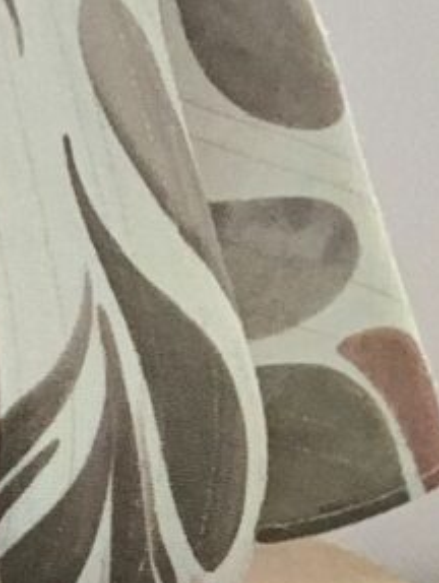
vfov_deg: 8.1
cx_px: -772
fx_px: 3847
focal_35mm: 228
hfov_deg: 6.1
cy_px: 1329
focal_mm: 2.87
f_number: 2.2
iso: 160
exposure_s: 1/60
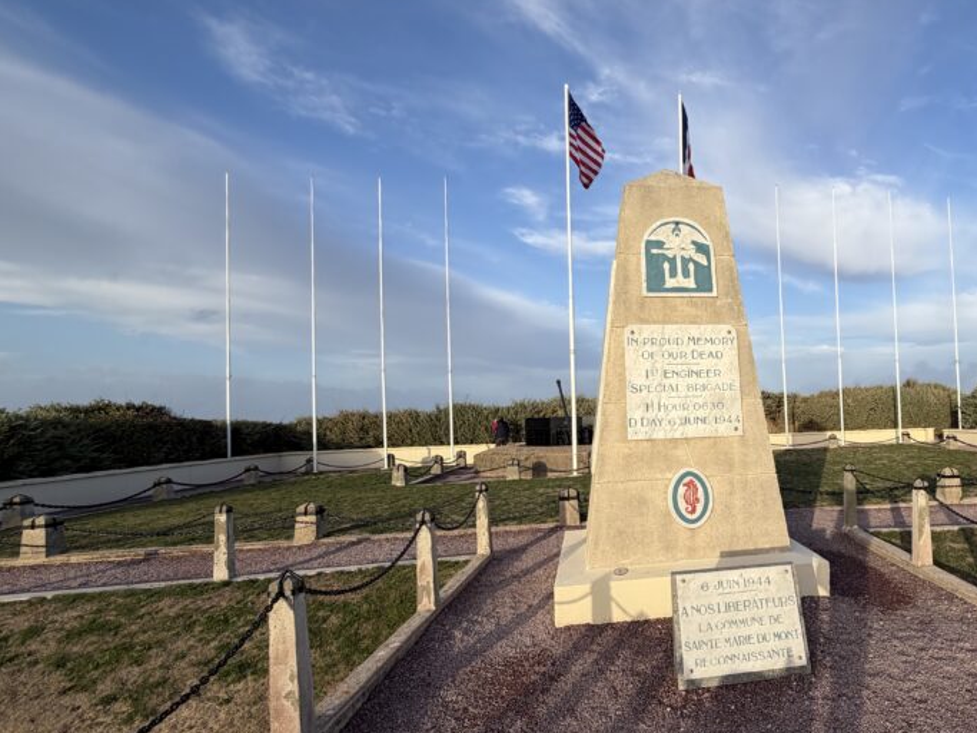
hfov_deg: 74.5
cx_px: 707
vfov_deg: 63.3
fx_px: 593
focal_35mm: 21
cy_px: 398
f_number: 2.2
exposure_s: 1/770
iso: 40
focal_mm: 2.22
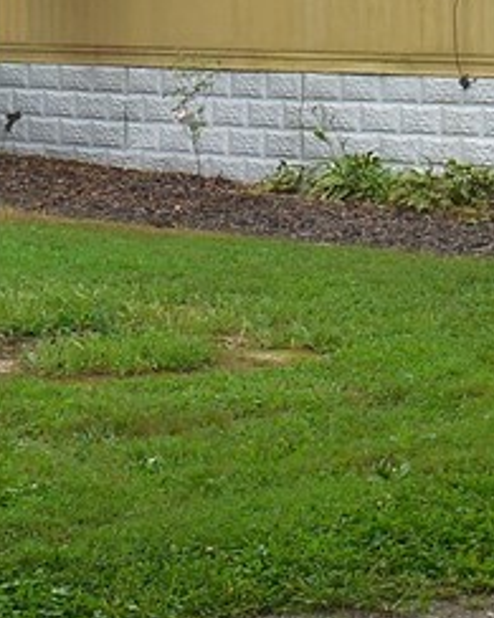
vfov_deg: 11.9
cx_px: 193
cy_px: -13
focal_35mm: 160
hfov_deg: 9.6
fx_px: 2926
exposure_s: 1/125
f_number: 4.5
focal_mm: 6.9
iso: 125
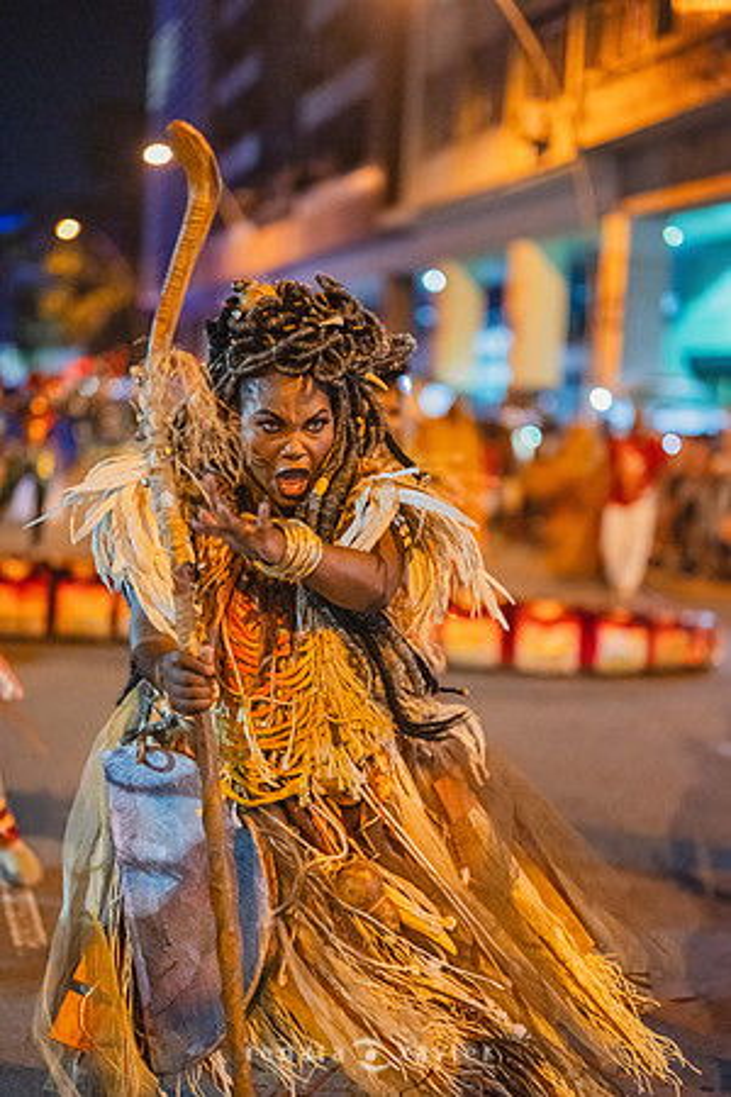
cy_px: 548
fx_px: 1523
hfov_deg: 27.0
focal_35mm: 50
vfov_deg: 39.6
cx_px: 366
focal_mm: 50
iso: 6400
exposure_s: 1/320
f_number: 1.2
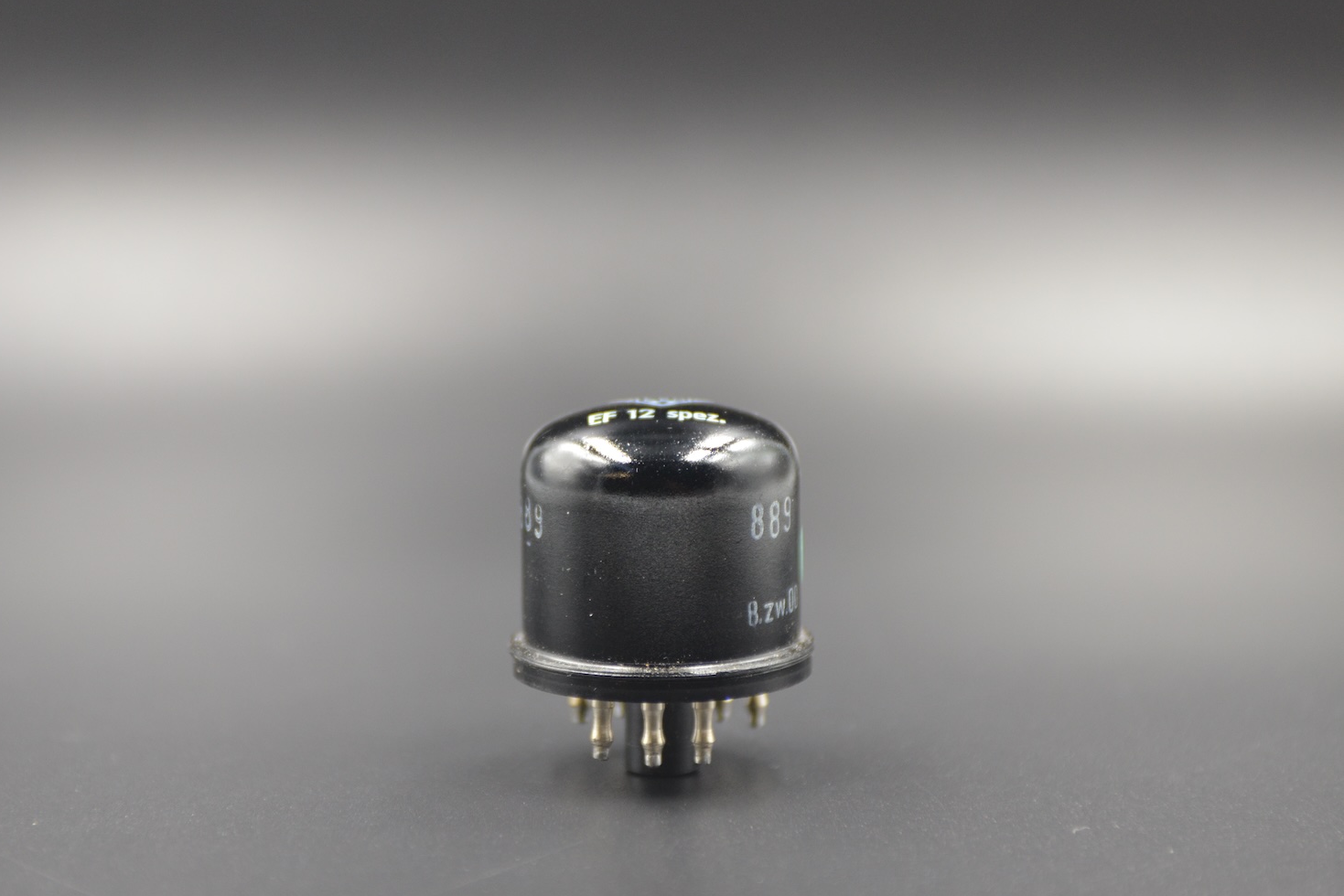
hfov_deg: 19.1
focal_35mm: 107
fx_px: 3995
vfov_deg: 12.8
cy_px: 445
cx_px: 659
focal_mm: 70
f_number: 3.5
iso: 800
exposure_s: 1/200
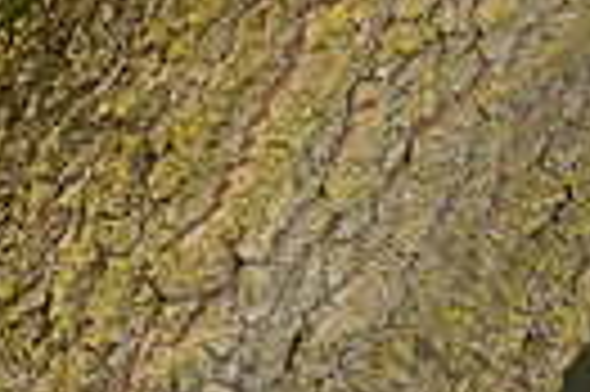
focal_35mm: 556
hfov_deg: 3.7
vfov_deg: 2.5
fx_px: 9101
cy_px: 167
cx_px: -546
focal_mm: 105
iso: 250
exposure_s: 1/250
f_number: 4.5
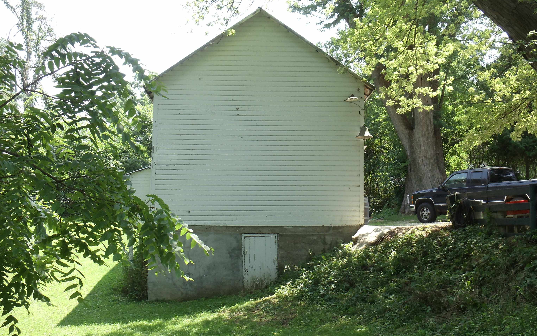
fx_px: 951
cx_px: 267
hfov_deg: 31.5
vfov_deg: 20.0
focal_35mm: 65
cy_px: 181
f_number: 4.1
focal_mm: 8.3
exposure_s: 1/200
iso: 200
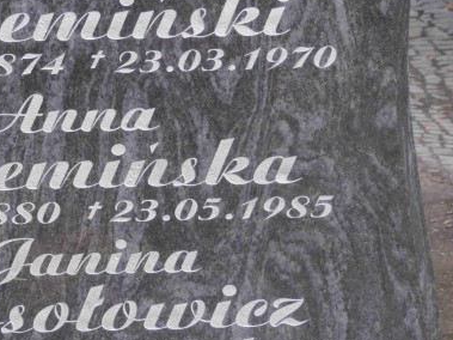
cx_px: 80
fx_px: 3048
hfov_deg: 8.5
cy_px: 194
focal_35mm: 233
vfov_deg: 6.4
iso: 80
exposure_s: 1/80
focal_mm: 24.39
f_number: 5.8
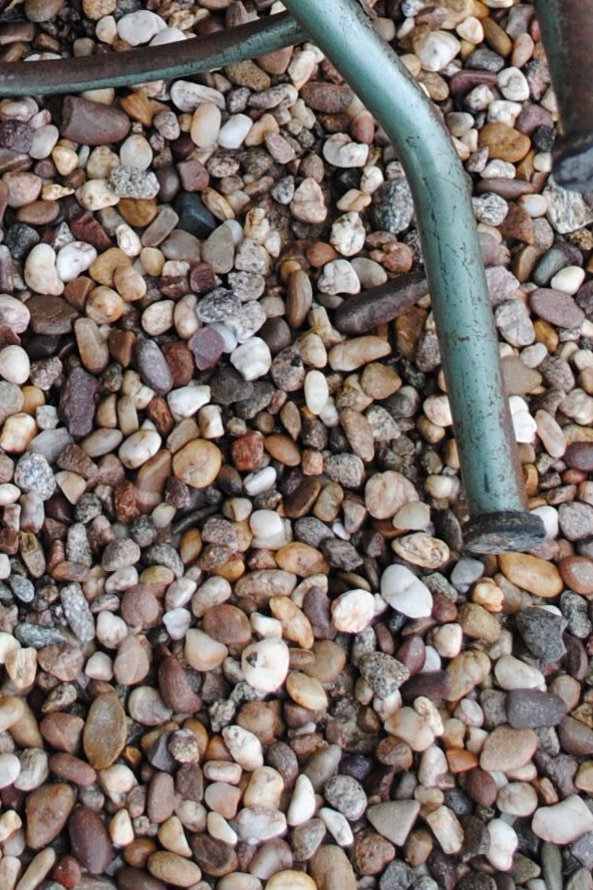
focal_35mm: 108
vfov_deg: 18.0
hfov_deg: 12.6
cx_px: 34
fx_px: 2669
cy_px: -173
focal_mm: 22
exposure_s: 1/80
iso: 200
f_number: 4.5
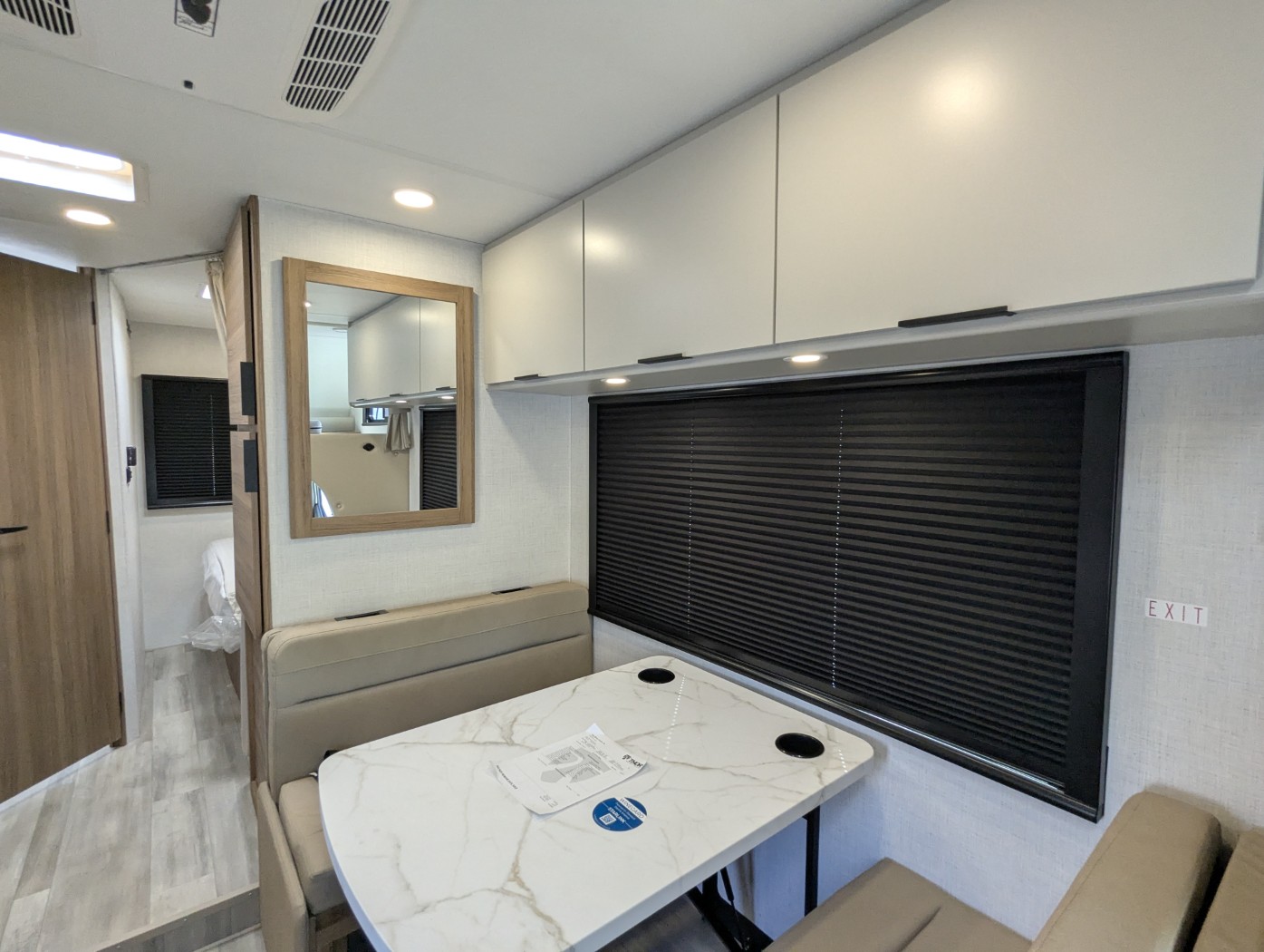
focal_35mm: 16
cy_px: 476
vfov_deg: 78.2
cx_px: 632
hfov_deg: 94.4
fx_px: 585
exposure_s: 1/152
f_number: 2.2
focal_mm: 2.35
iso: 317
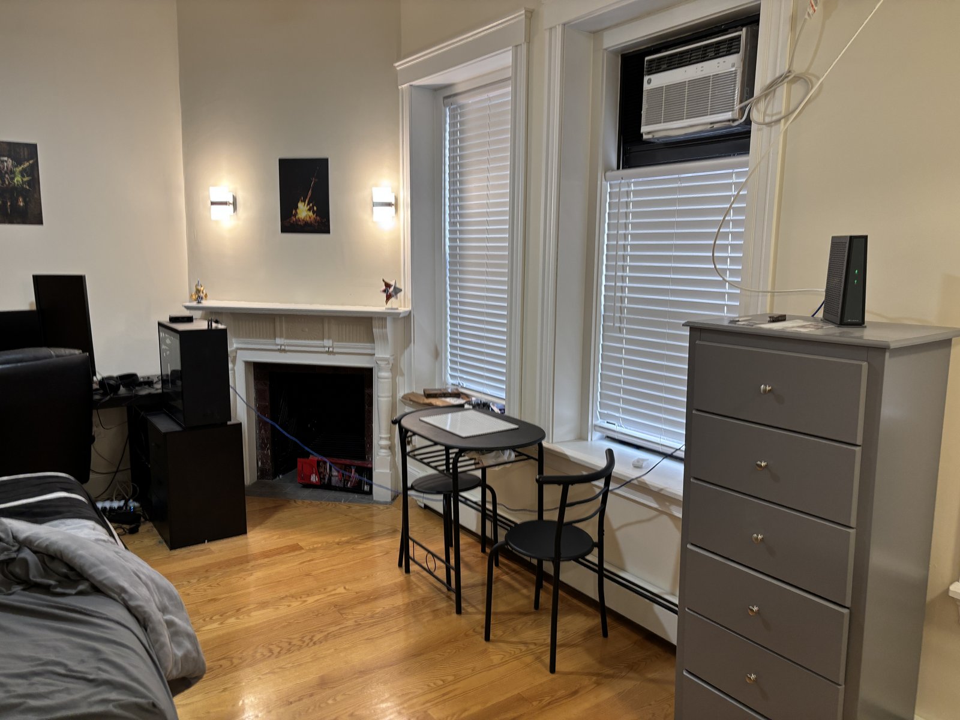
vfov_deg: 53.1
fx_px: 721
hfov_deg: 67.3
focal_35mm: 26
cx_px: 480
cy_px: 360
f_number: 1.6
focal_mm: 5.96
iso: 160
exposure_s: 1/60
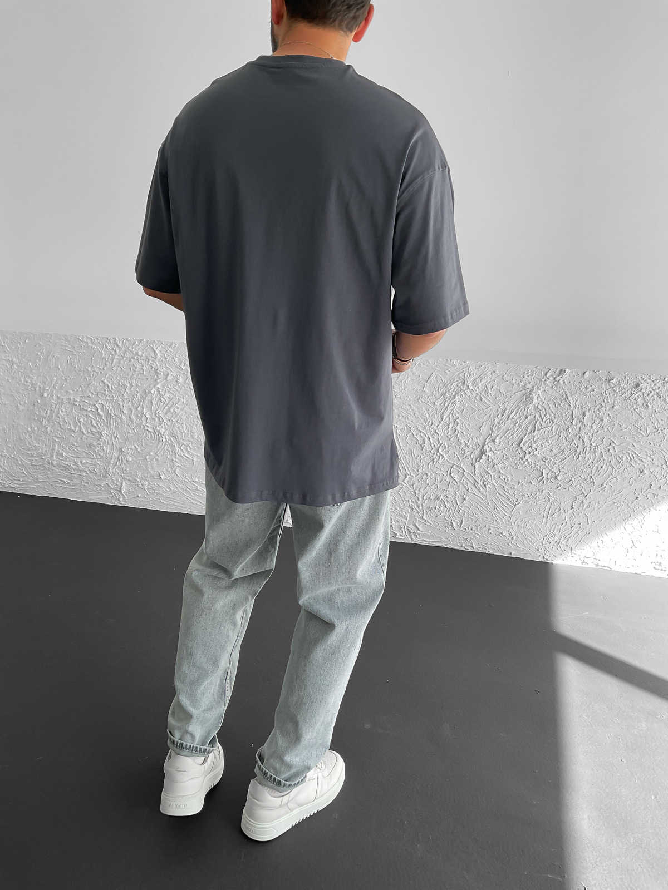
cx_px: 334
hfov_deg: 48.2
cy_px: 445
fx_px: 746
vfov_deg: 61.7
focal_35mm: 29
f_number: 1.8
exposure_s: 1/170
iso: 16
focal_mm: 3
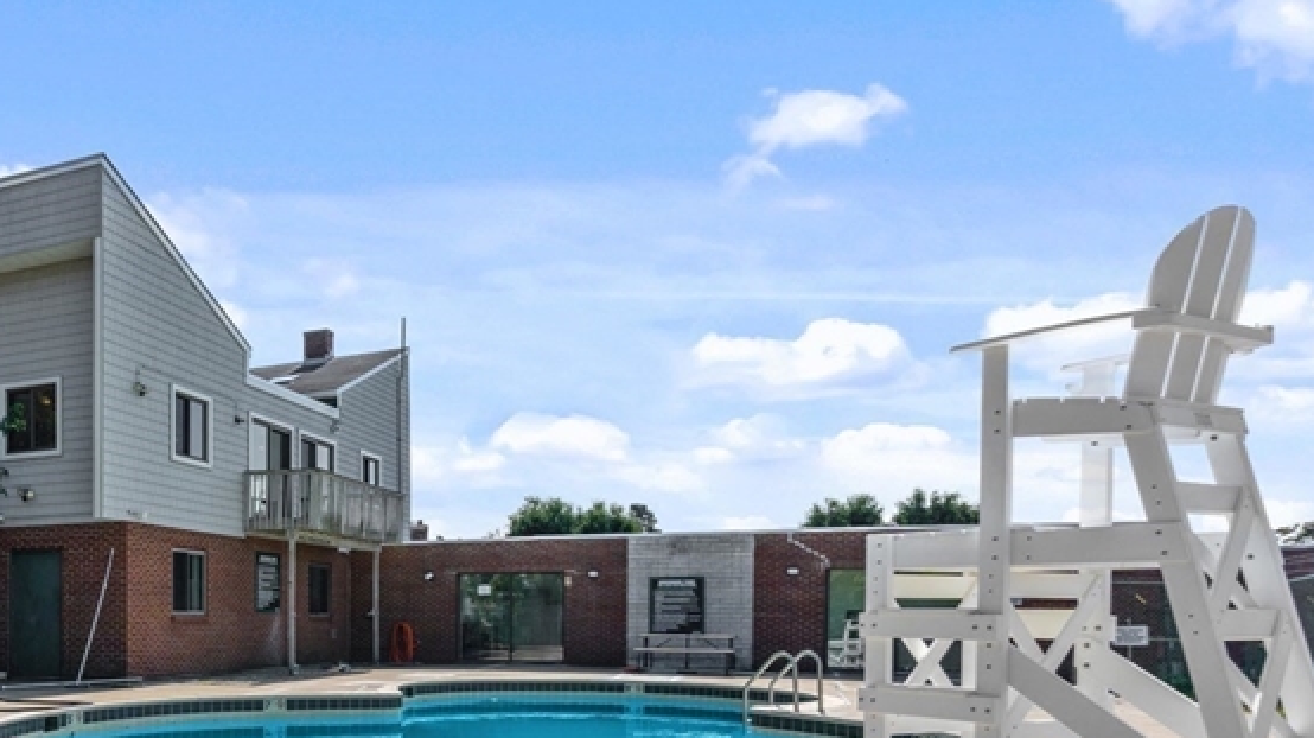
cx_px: 270
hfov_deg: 58.1
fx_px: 1080
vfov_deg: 36.0
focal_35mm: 31
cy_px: 630
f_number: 8
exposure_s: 1/640
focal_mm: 16
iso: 100
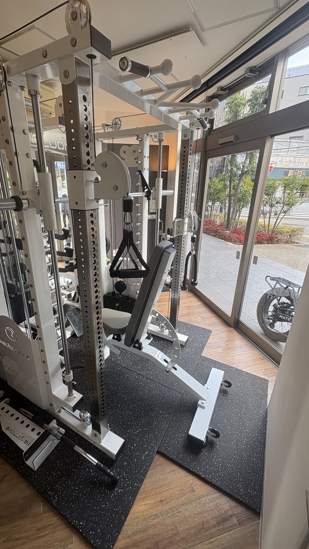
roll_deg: -0.8
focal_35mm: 16
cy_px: 269
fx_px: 233
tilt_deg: -19.4
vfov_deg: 99.4
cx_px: 135
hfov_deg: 66.8
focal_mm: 2.22
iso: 64
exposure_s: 1/99
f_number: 2.2
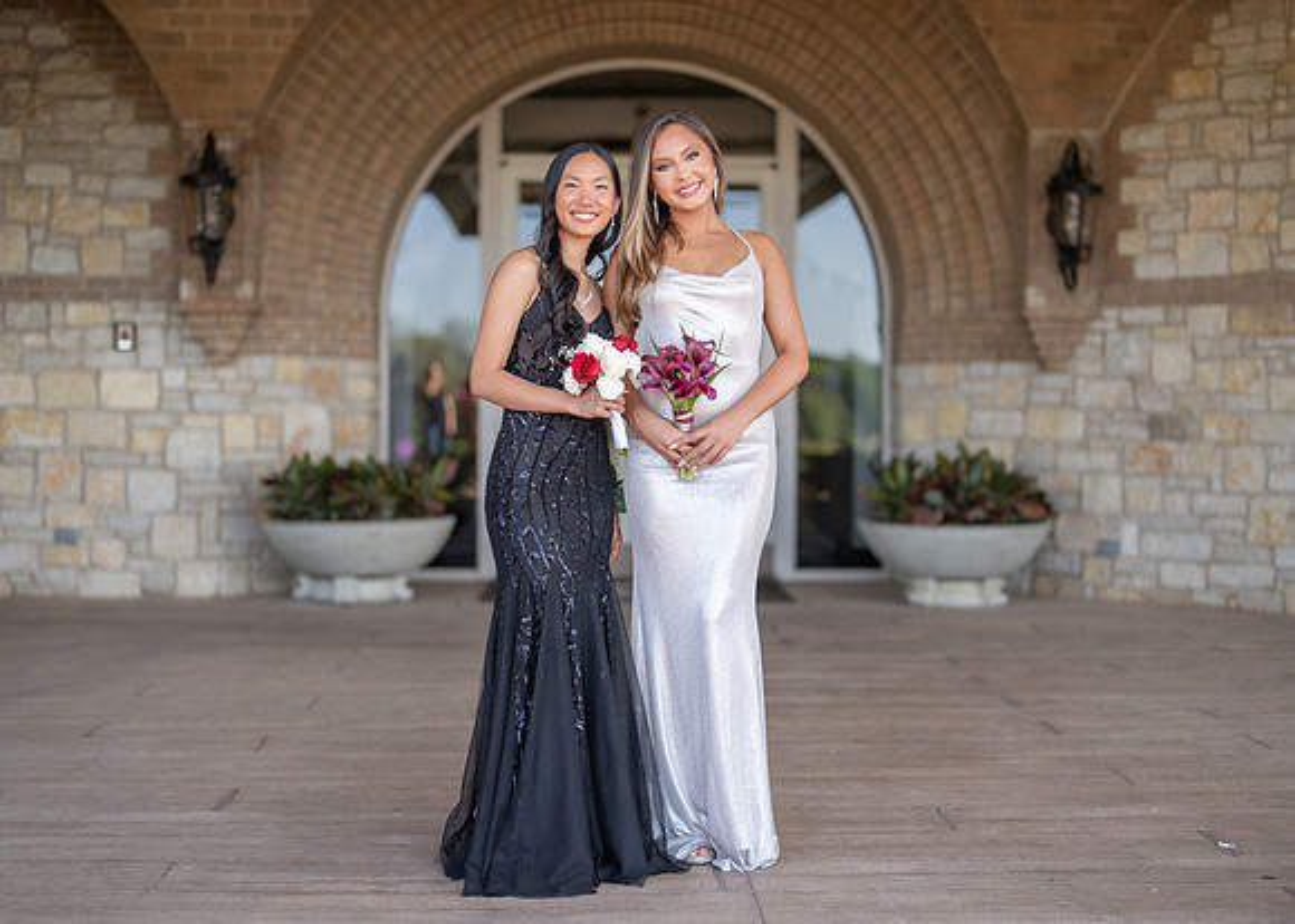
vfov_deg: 26.2
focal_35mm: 54
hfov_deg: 36.1
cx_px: 655
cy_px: 461
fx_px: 1985
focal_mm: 50
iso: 160
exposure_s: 1/1000
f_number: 1.2
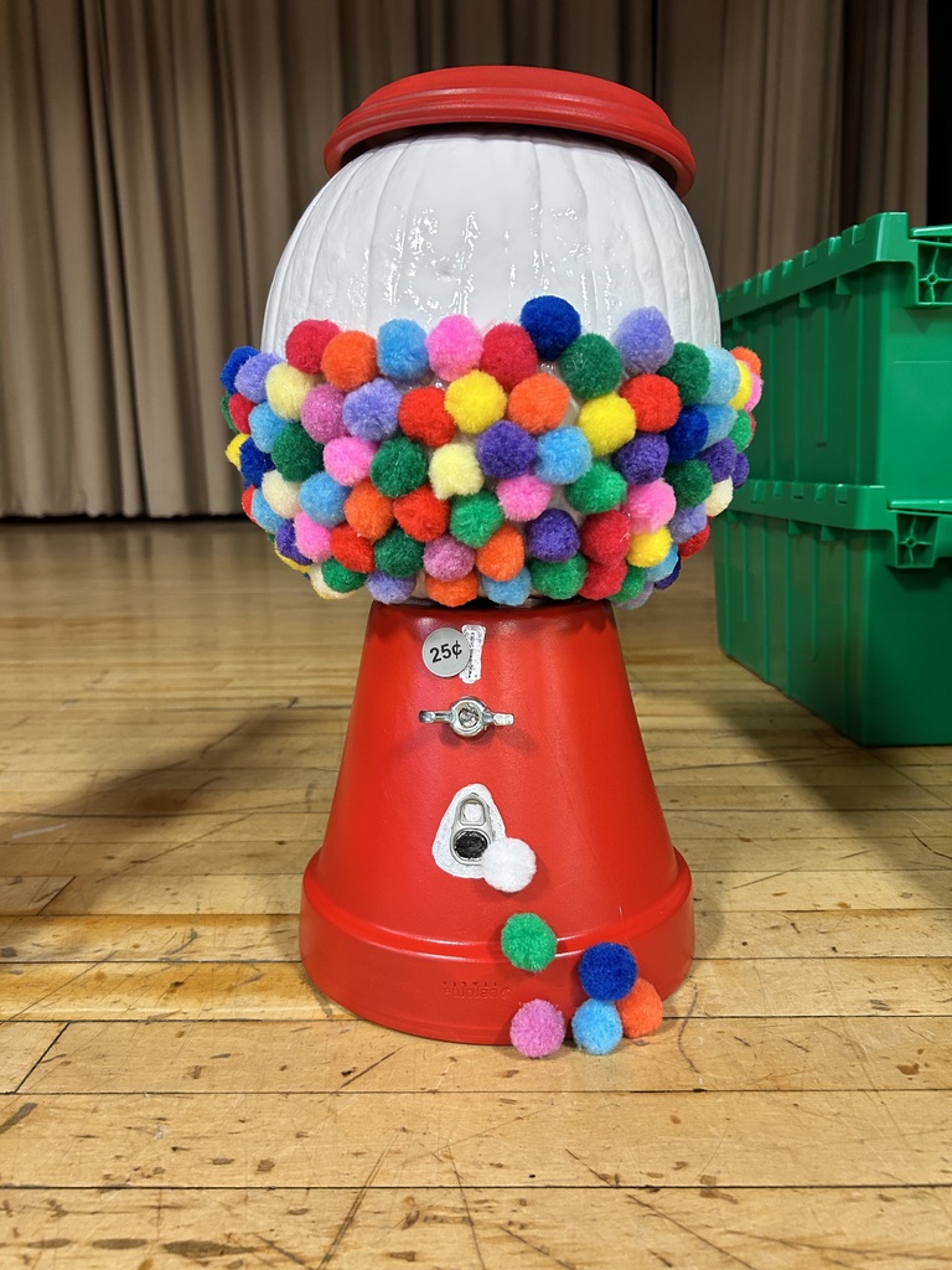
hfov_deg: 53.1
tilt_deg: -10.7
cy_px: 635
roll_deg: -1.0
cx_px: 476
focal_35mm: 26
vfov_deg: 67.3
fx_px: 953
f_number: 1.5
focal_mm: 5.7
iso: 200
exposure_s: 1/43
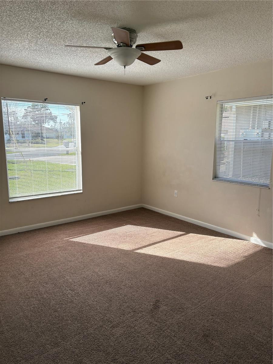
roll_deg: -0.1
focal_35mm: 26
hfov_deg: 53.1
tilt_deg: -10.4
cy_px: 182
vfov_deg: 67.3
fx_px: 273
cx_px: 136
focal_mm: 5.96
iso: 64
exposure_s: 1/647
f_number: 1.6
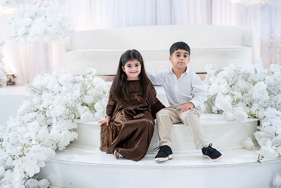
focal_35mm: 44
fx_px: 344
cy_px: 94
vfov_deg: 30.5
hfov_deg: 44.5
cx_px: 140
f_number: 2
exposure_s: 1/160
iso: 320
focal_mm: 44
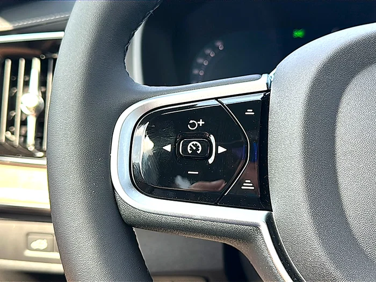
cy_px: 141
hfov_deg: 49.0
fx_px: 413
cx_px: 188
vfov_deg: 37.7
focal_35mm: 38
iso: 100
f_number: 1.78
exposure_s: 1/326
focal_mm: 6.86
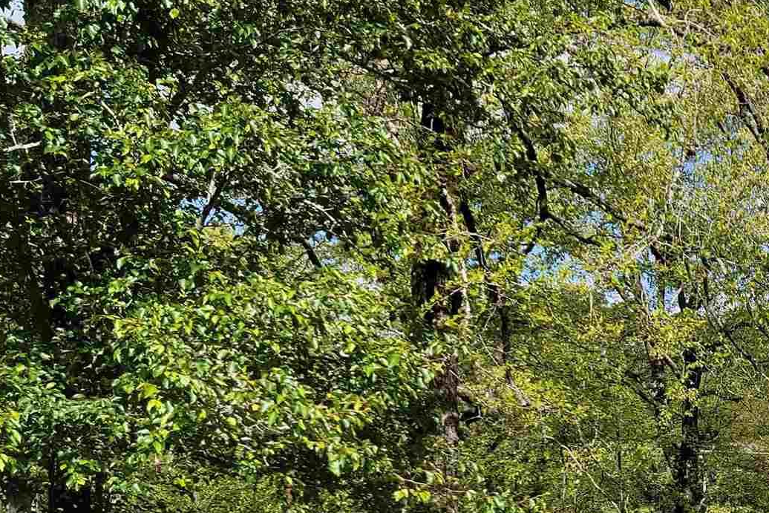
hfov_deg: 24.2
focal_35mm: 74
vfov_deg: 17.6
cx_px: 981
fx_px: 1581
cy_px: 603
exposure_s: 1/939
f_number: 1.8
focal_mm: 6.7
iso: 16
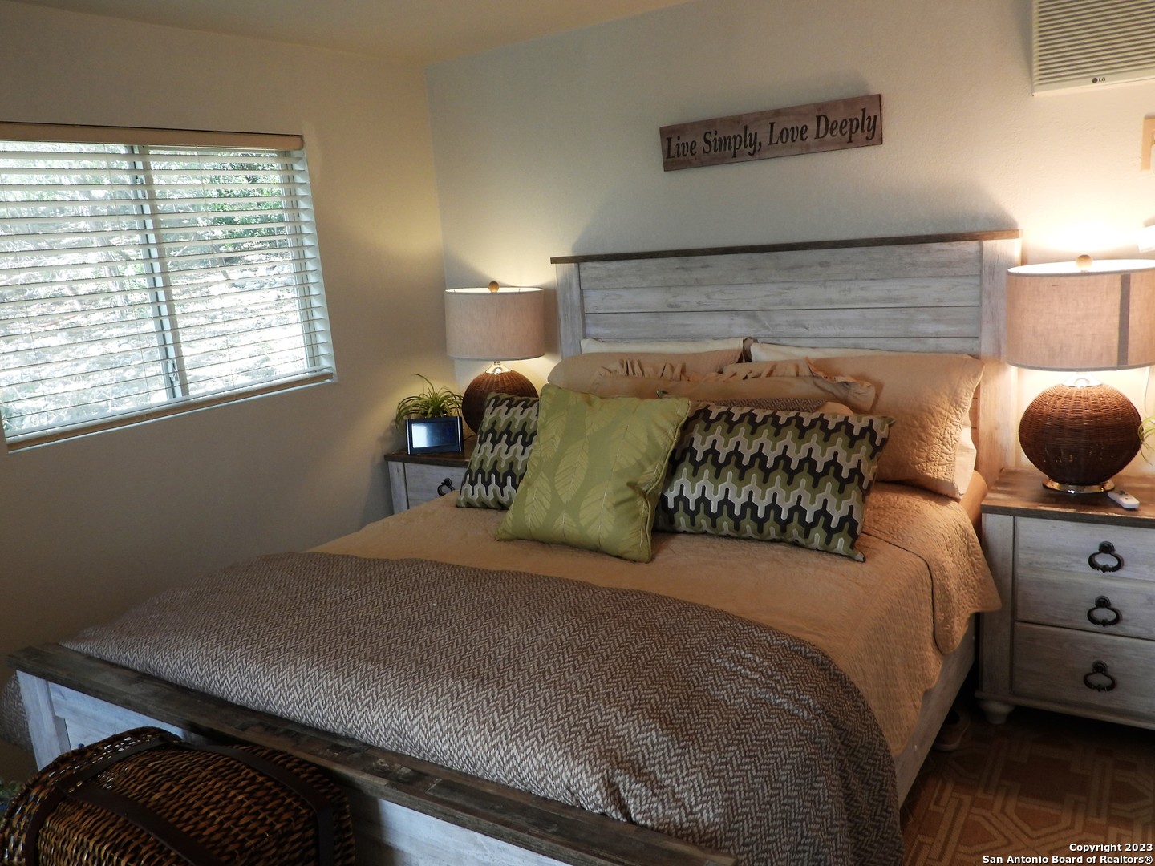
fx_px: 801
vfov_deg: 56.8
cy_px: 433
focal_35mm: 24
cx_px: 578
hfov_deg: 71.6
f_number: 2.8
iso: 100
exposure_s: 1/50
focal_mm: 4.3
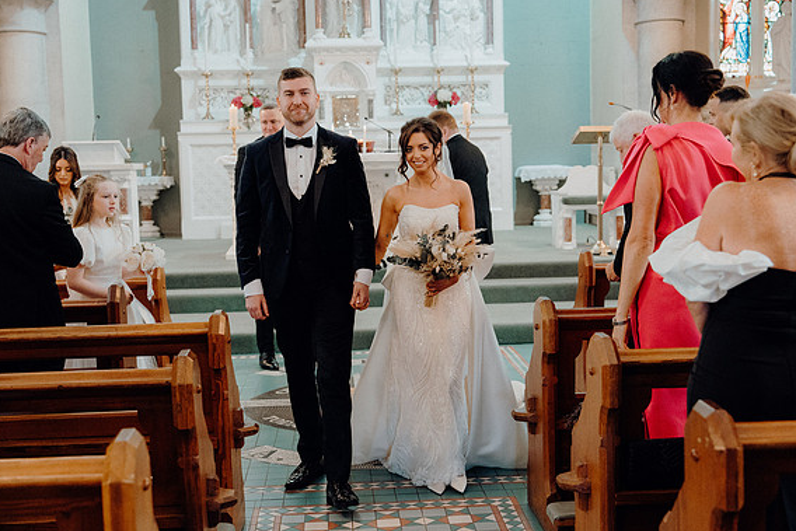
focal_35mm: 48
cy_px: 268
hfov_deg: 41.1
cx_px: 397
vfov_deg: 28.1
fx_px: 1062
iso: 5000
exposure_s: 1/160
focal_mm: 47
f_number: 3.5
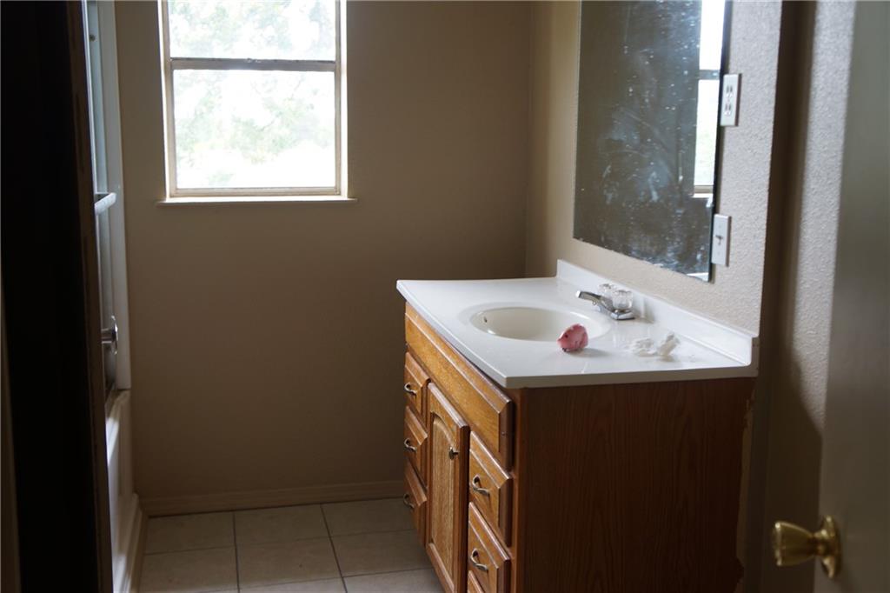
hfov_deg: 51.3
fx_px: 927
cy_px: 296
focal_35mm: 38
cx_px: 445
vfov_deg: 35.5
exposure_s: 1/15
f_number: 4
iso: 100
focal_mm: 25
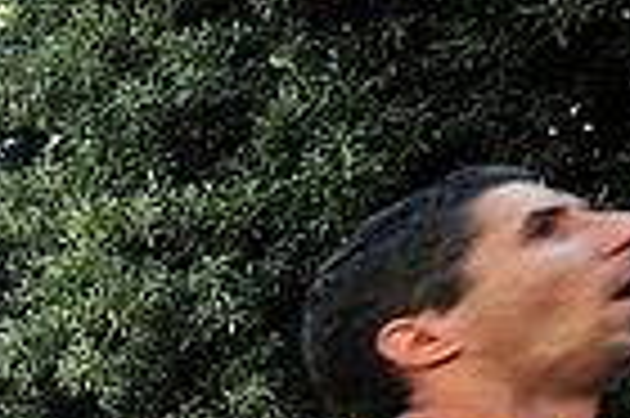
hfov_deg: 17.6
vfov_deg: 14.7
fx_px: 1276
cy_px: 879
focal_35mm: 73
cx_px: -688
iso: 400
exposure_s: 1/400
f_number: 4.5
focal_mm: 17
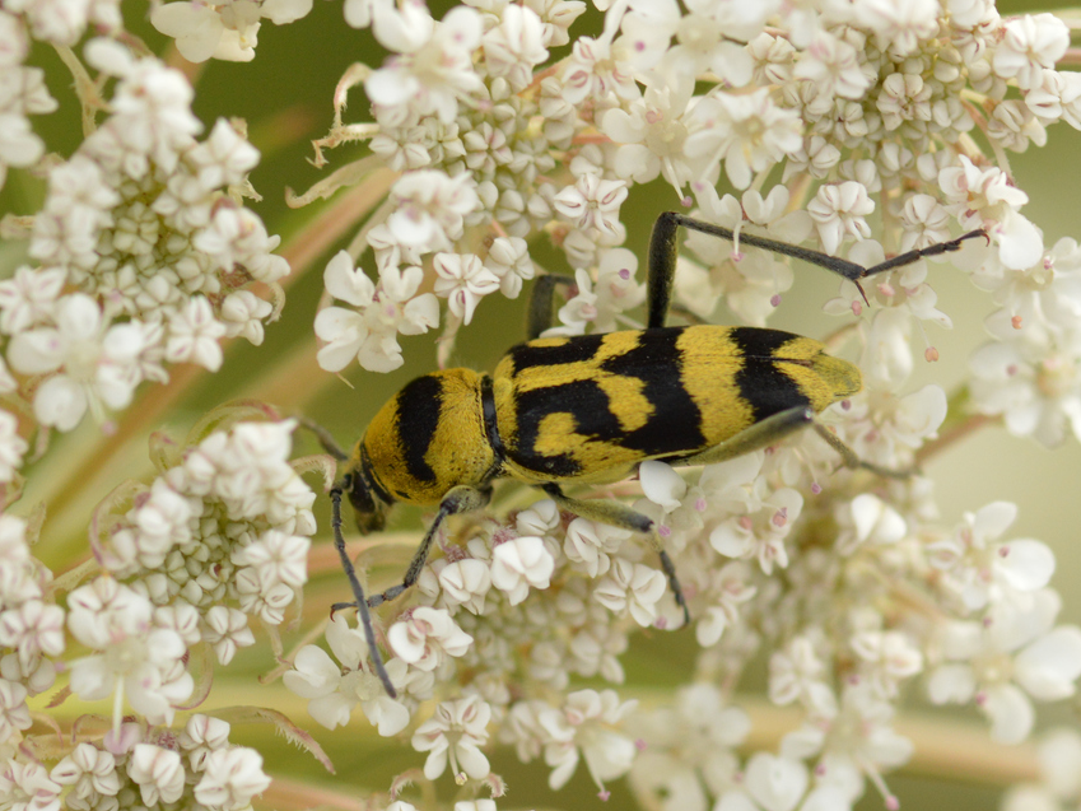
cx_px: 593
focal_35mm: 163
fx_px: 5091
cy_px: 405
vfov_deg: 9.1
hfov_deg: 12.1
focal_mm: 100
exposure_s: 1/640
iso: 800
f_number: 11
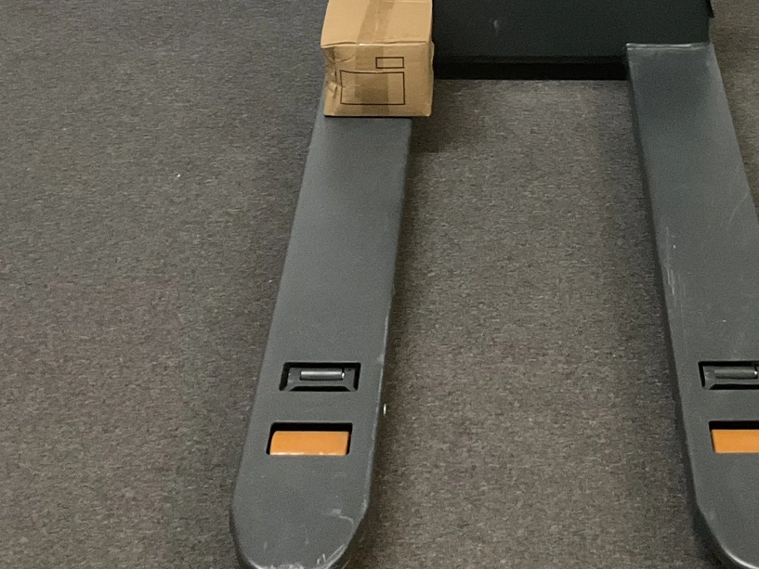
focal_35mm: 71
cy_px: -76
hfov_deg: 27.1
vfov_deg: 19.7
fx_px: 1557
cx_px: 548
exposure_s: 1/60
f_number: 1.8
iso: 250
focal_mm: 3
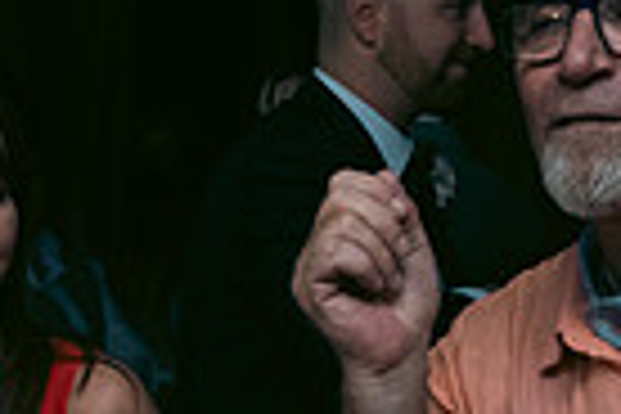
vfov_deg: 8.5
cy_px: 470
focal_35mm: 160
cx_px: -72
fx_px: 2760
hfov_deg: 12.6
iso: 800
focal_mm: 38
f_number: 3.5
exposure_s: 1/160
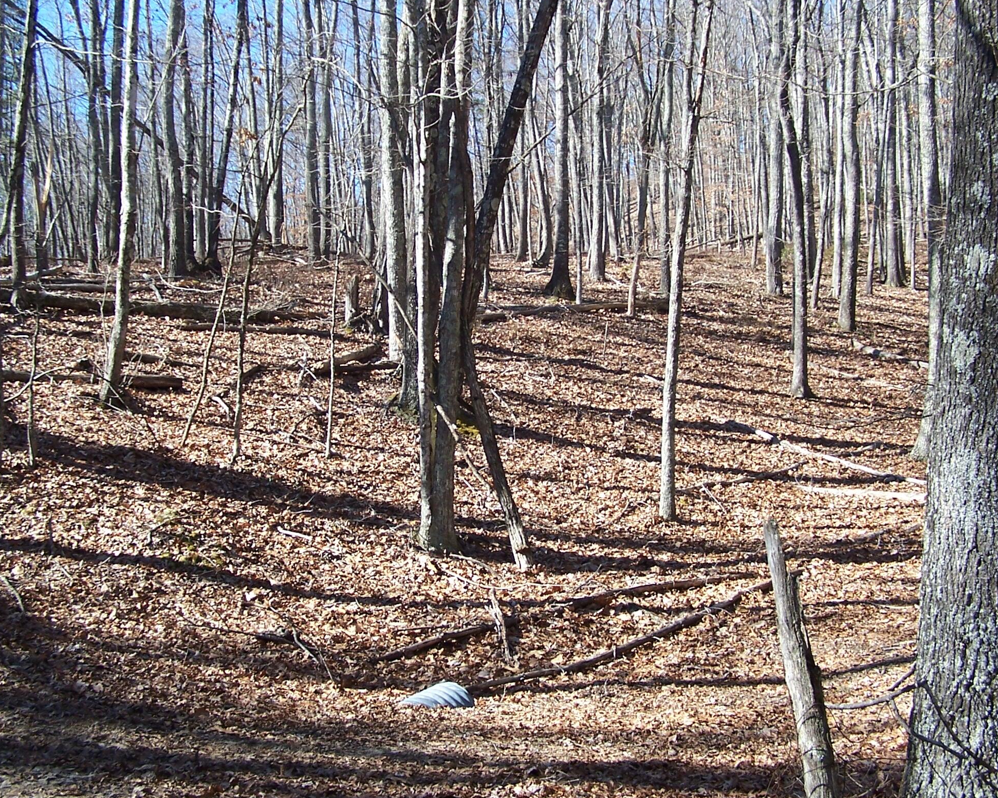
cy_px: 372
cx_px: 505
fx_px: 1300
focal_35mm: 44
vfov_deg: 34.1
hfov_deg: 42.0
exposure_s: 1/250
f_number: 2.8
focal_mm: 6.3
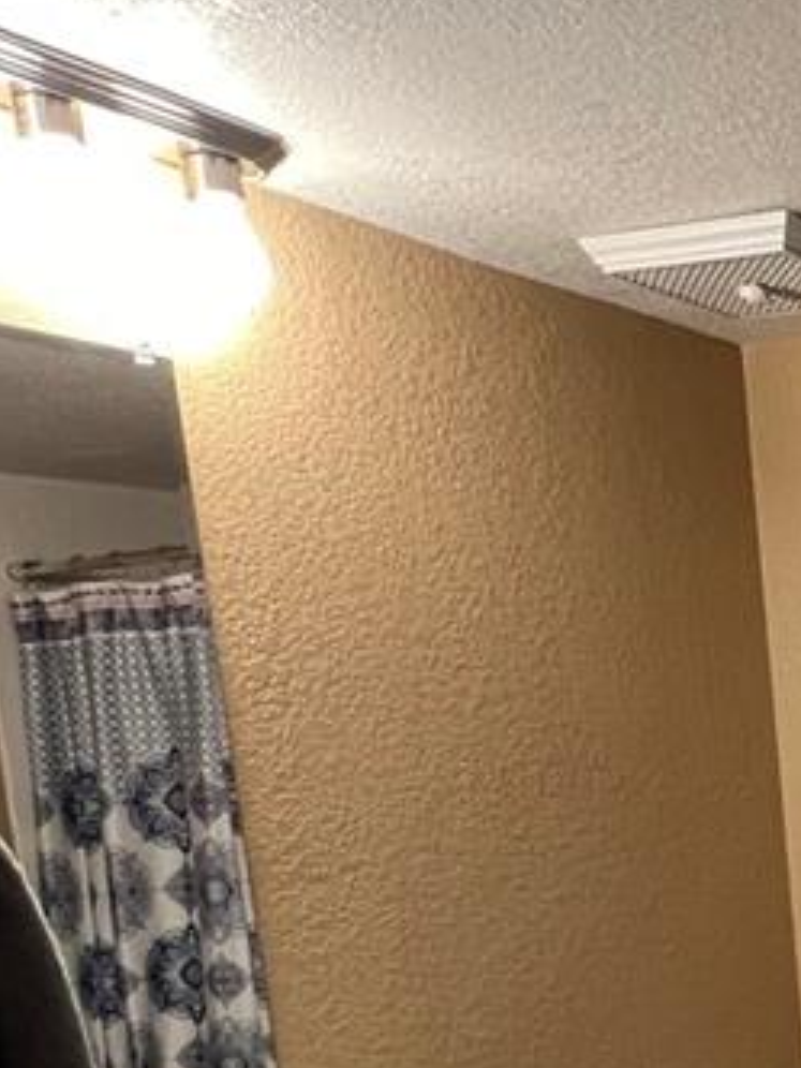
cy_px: 930
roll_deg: +2.9
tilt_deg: -7.9
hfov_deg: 23.8
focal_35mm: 47
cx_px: 1235
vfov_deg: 38.1
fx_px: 1450
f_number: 1.8
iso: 200
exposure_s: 1/120
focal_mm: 1.57
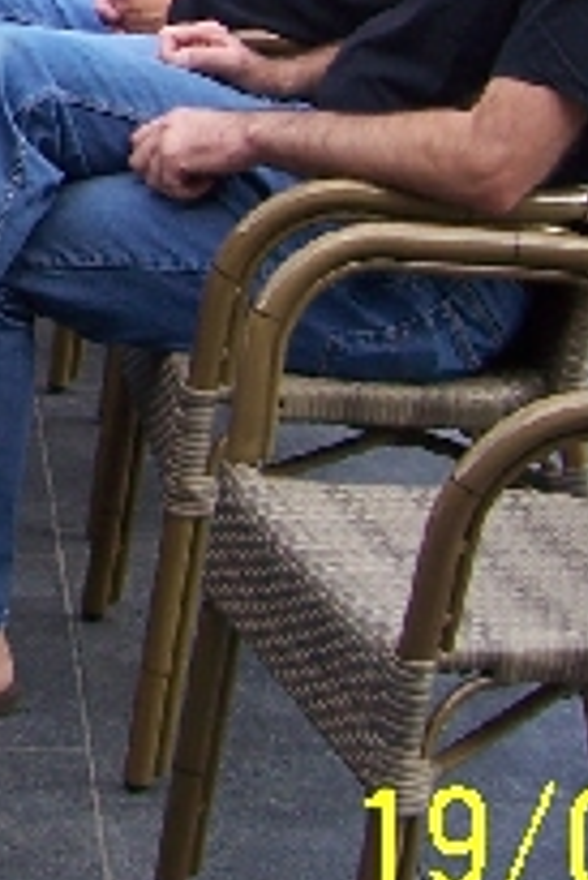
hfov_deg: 9.5
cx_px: -481
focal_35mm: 138
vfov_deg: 14.5
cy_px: -103
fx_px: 3375
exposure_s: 1/125
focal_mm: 5.6
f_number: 2.7
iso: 80
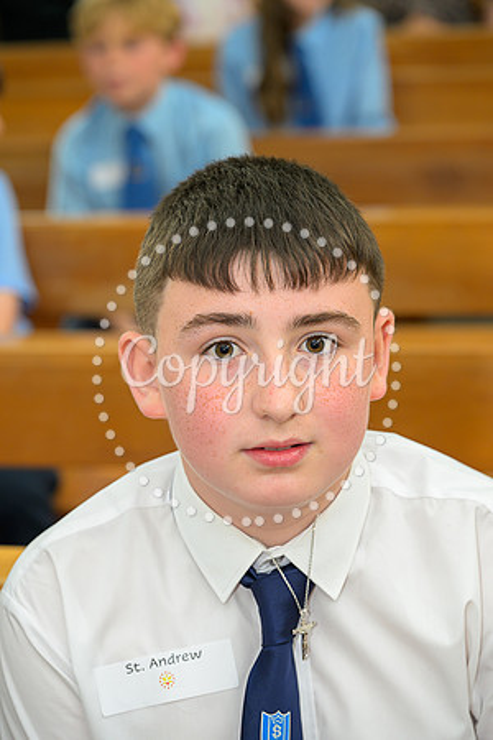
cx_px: 246
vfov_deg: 19.5
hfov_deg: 13.0
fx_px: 2157
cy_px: 370
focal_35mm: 105
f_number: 5.6
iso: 320
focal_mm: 105
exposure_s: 1/40
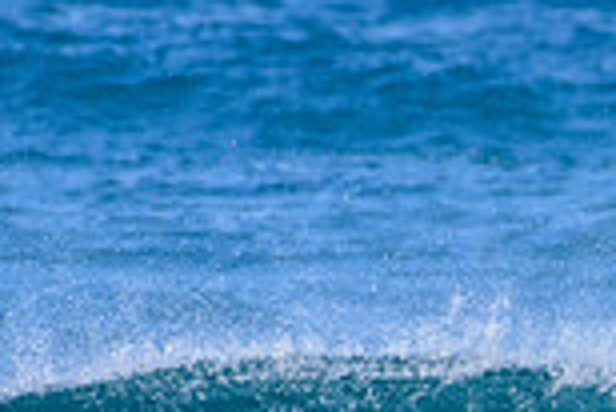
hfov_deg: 0.7
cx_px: 1108
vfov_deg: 0.5
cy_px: 722
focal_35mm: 2830
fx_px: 48469
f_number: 5.6
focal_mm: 500
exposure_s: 1/2000
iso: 450
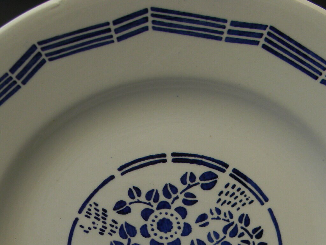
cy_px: 122
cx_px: 163
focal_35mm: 28
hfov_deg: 63.4
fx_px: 264
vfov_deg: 49.7
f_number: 3.5
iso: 80
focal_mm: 5
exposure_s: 1/380
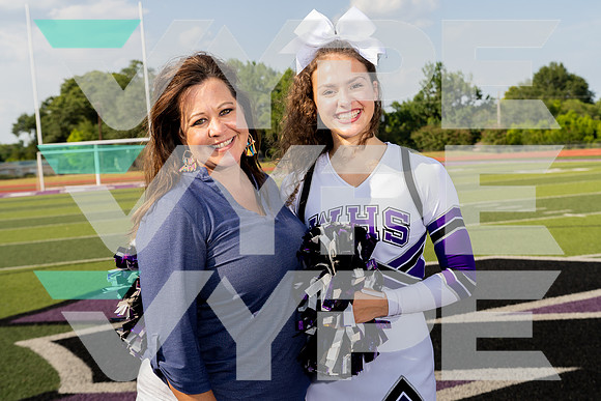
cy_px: 200
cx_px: 300
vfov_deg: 27.0
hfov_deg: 39.6
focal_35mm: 50
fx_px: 835
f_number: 6.3
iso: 100
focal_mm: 50
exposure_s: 1/250
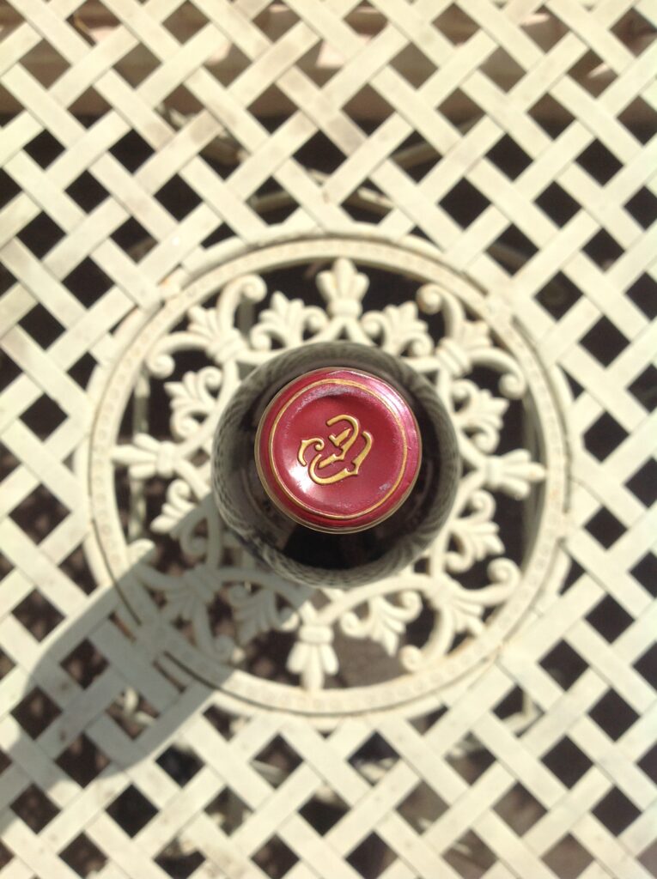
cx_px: 328
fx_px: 888
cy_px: 440
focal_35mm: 35
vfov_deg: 52.7
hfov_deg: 40.6
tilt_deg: -86.5
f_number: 2.4
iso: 50
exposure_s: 1/2326
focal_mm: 4.28
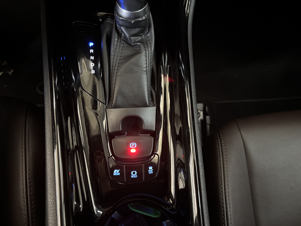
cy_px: 113
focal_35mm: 26
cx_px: 150
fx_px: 226
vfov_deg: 53.1
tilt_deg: -76.1
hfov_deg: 67.3
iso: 1600
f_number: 1.6
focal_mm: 5.96
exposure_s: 1/17
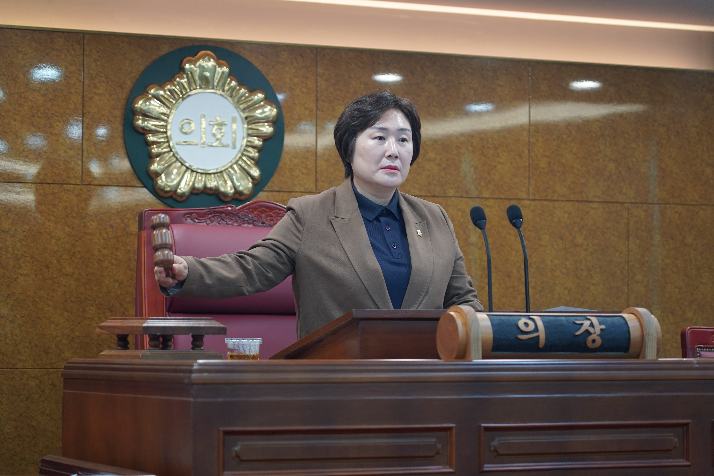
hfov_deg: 19.5
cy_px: 238
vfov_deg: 13.0
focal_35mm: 105
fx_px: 2082
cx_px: 357
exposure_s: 1/160
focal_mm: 105
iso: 1000
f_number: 4
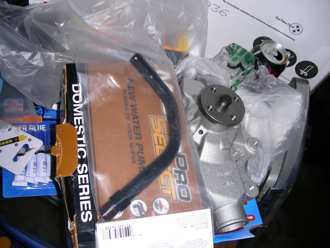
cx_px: 165
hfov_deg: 49.0
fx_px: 362
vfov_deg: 37.7
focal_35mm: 38
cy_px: 124
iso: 50
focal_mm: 6.3
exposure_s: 1/60
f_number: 3.5
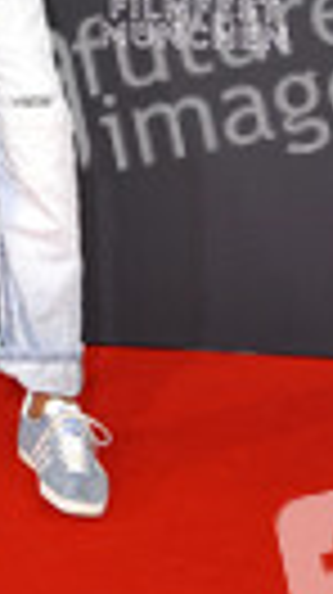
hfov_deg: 9.1
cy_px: -130
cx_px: -259
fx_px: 1999
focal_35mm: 127
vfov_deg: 16.2
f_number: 8
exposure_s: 1/250
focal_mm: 40
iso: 1600
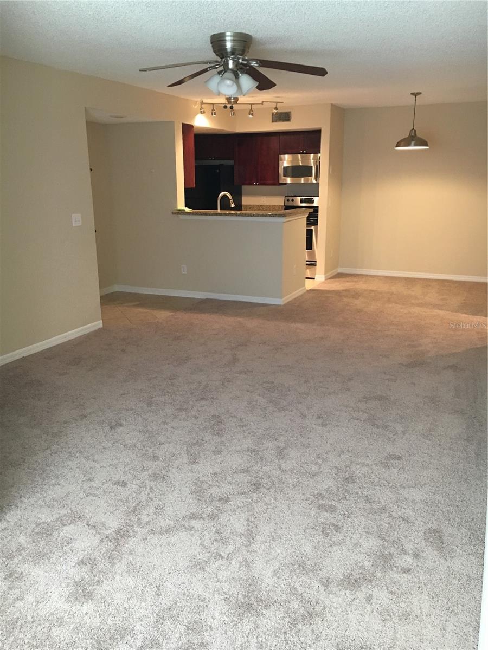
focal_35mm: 29
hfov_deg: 48.2
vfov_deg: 61.7
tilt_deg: -15.8
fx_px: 545
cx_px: 244
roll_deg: -0.5
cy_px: 325
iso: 125
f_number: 2.2
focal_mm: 4.15
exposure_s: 1/30
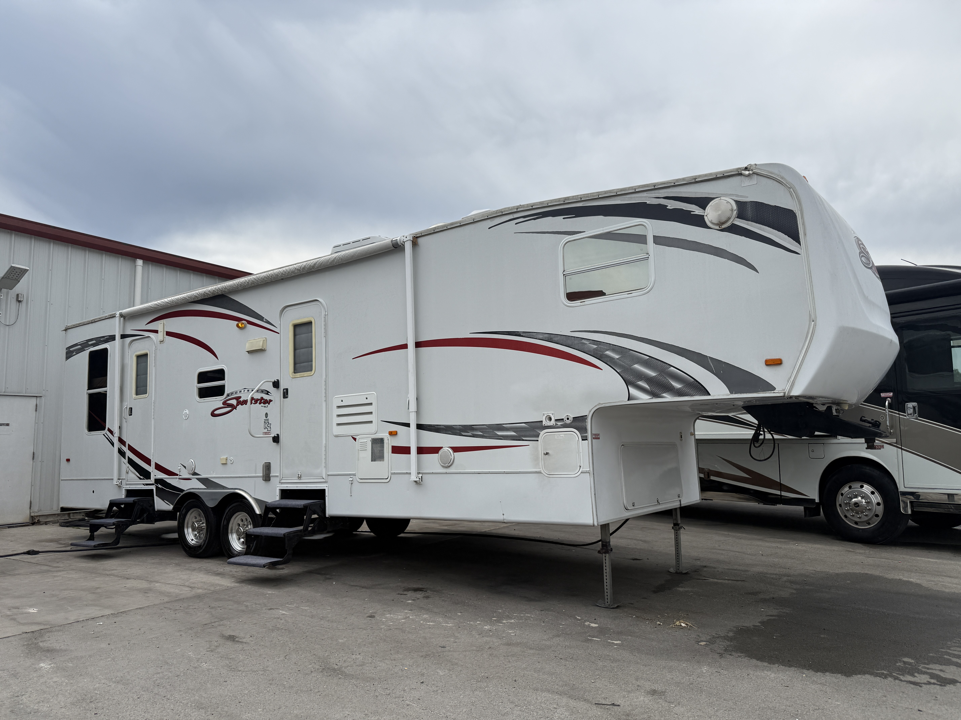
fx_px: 666
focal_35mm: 24
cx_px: 480
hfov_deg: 71.6
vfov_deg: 56.8
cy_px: 360
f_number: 1.78
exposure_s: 1/6711
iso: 80
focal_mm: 6.76
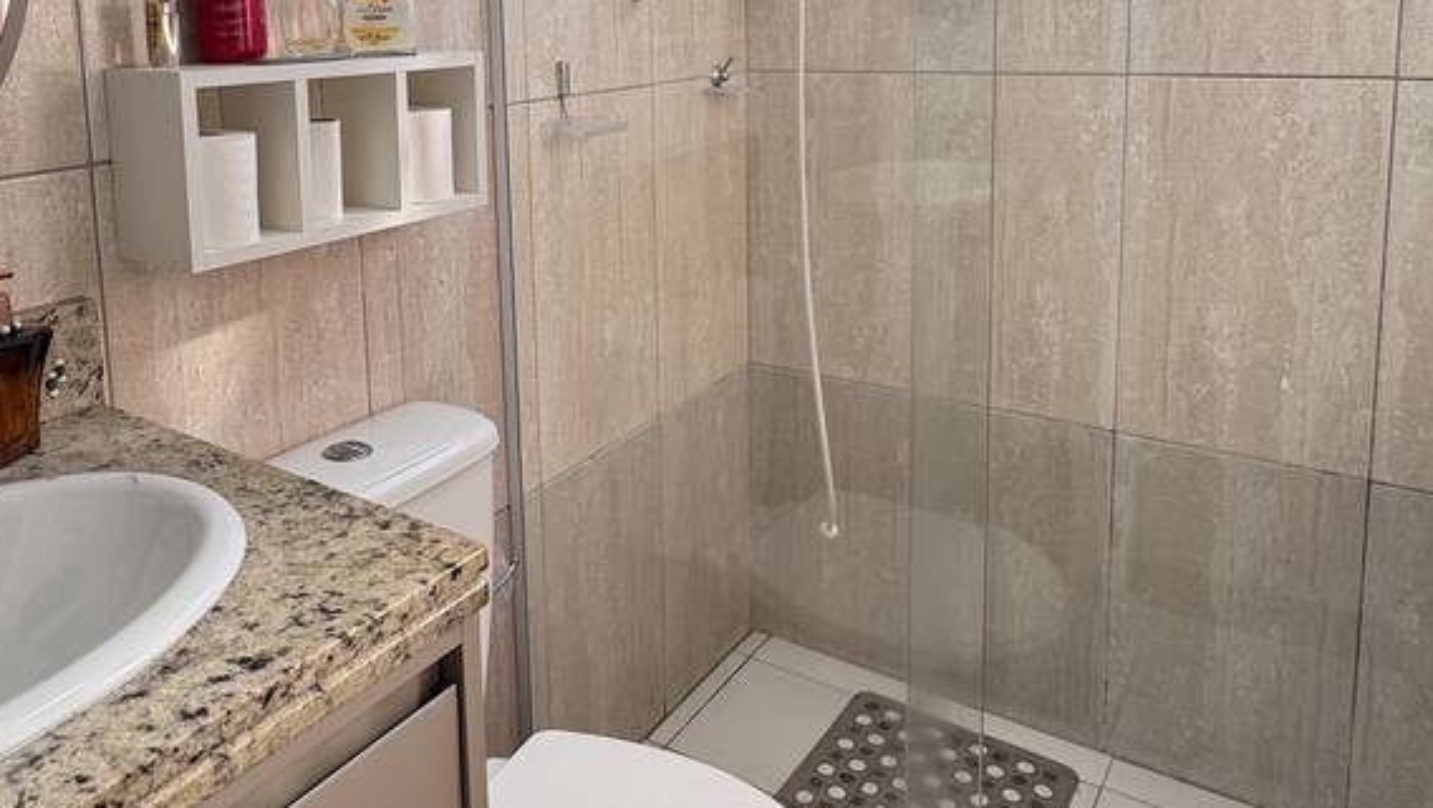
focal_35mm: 29
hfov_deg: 65.3
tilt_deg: -7.5
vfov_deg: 38.5
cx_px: 560
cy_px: 149
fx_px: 1102
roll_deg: +2.6
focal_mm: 2.22
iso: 40
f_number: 2.2
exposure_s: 1/104
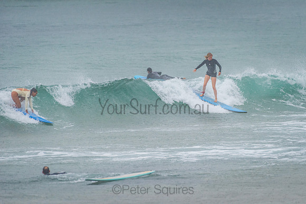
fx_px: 4894
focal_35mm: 576
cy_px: 87
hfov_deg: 3.6
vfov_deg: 2.4
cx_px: 176
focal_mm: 500
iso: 720
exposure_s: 1/320
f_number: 5.6
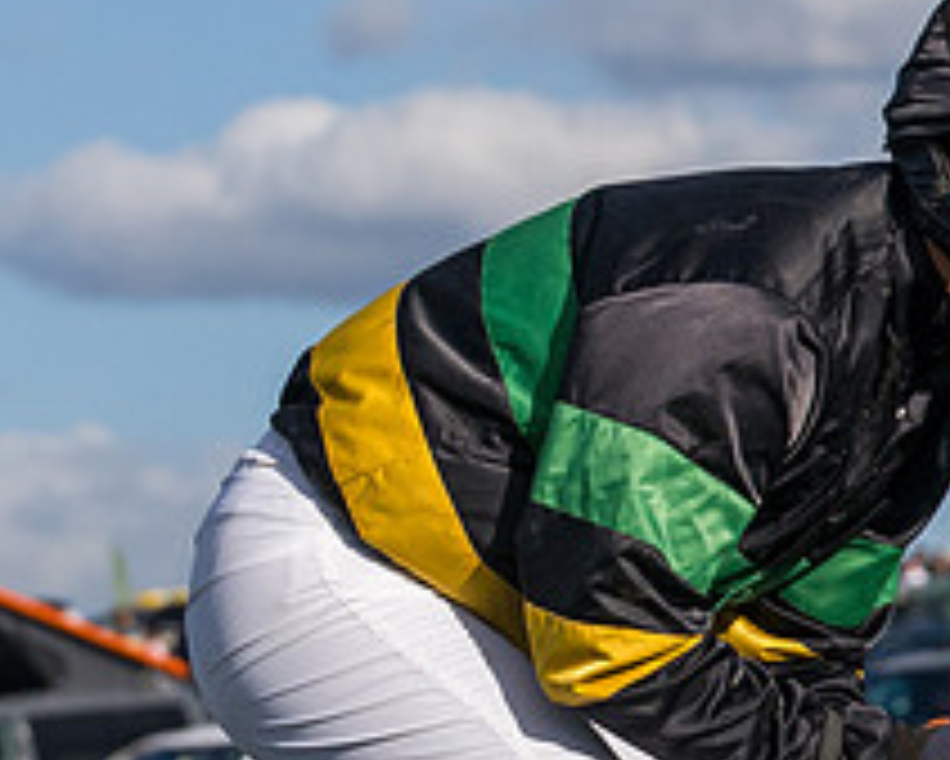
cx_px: 1222
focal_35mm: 456
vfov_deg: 3.4
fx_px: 12827
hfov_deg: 4.2
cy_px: 1243
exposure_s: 1/3200
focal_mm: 70
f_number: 5
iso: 400
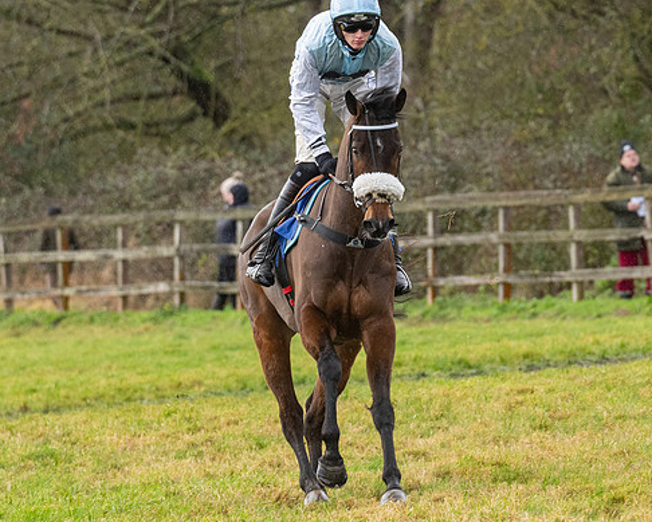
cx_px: 384
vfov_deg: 3.3
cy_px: 246
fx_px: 9168
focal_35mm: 475
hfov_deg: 4.1
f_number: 5
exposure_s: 1/500
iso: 800
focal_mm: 200
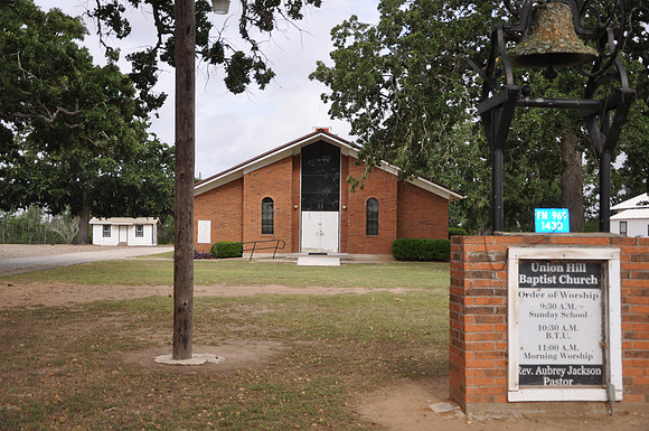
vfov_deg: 34.1
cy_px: 216
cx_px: 324
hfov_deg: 49.6
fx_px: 702
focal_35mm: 39
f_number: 4.5
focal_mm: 26
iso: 200
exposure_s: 1/200
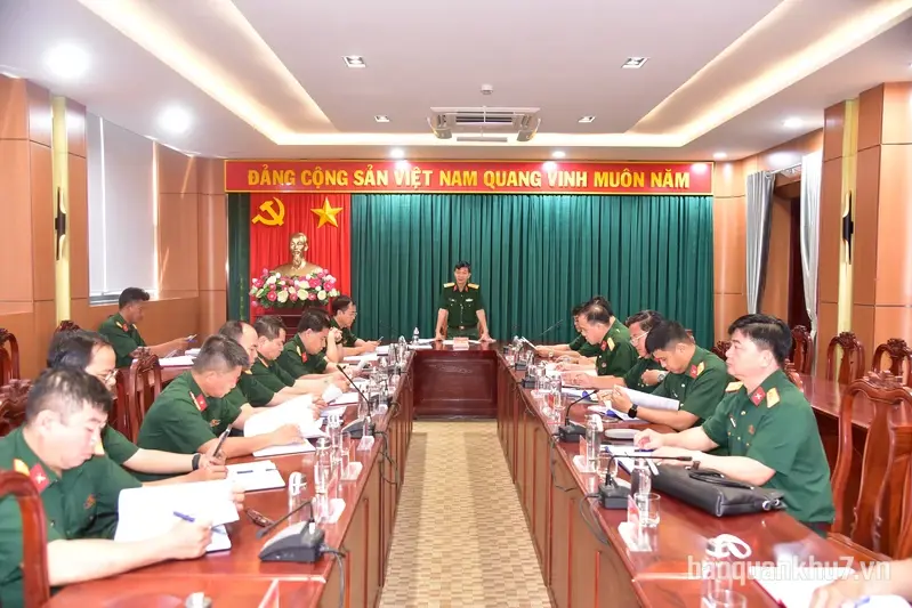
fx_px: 785
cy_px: 304
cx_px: 456
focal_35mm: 31
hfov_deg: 60.3
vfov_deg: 42.3
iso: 1250
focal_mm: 31
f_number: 4
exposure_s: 1/80
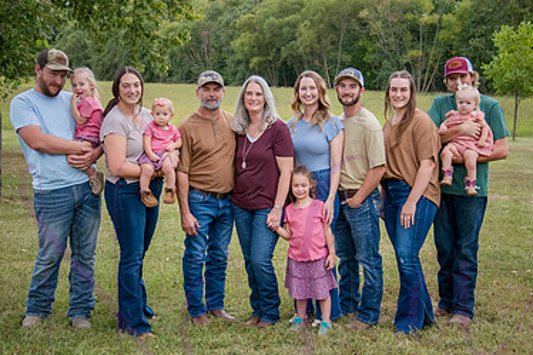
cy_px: 185
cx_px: 259
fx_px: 873
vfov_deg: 23.0
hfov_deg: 33.9
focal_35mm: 59
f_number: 4.5
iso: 400
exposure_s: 1/500
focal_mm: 38
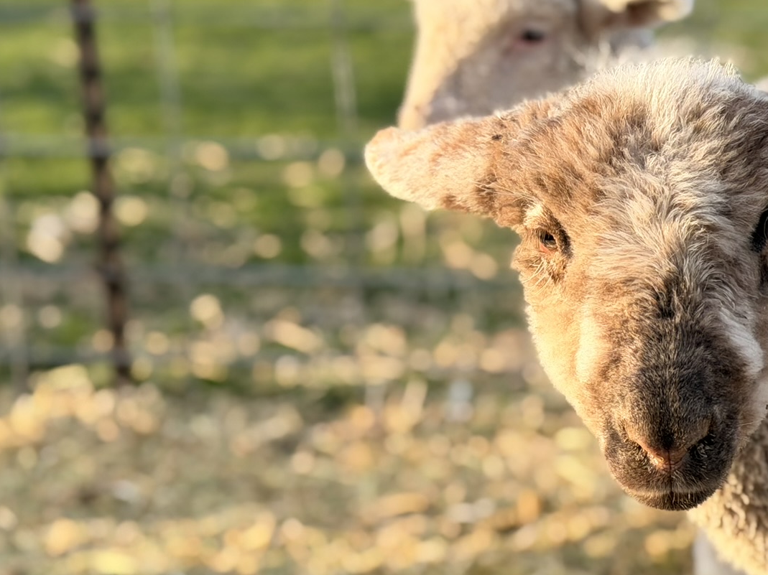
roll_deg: +0.0
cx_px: 628
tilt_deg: -12.8
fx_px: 2040
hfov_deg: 21.0
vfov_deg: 16.0
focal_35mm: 92
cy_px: 350
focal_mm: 6.76
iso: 64
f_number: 1.78
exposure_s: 1/917
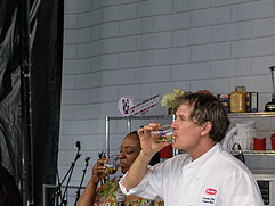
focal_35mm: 111
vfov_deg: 13.3
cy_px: 172
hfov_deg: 17.6
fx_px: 882
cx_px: 64
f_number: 3.2
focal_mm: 48
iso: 200
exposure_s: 1/1250
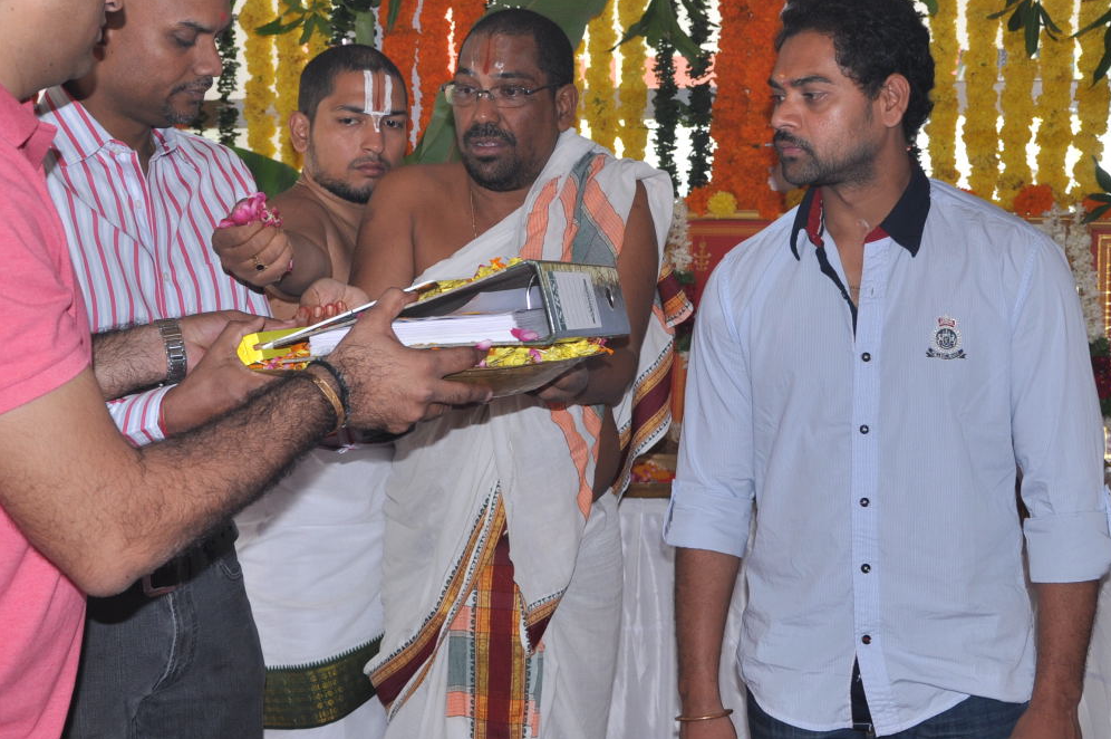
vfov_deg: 25.4
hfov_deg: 37.5
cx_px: 497
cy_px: 266
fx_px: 1634
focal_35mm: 53
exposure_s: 1/125
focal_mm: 22
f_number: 5
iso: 250
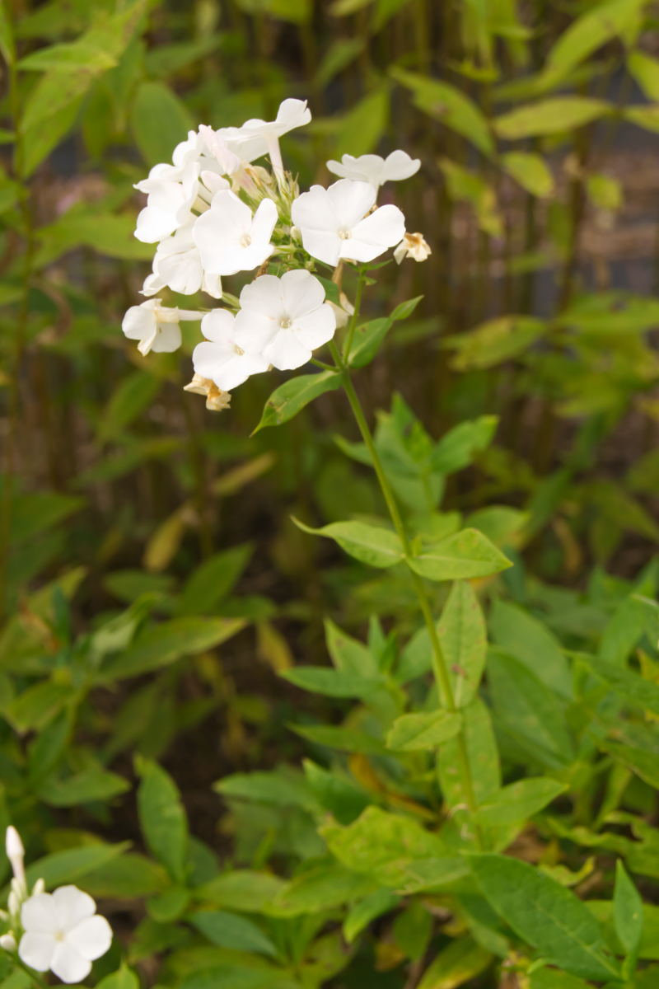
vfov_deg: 24.6
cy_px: 494
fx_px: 2265
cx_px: 330
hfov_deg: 16.6
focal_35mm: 82
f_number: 10
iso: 1000
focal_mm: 55
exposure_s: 1/500
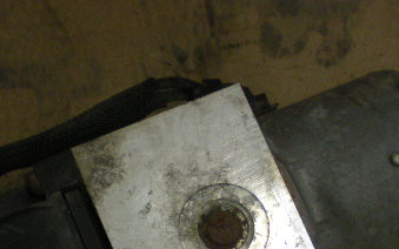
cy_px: 264
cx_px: 207
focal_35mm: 76
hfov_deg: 27.1
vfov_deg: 16.7
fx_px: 827
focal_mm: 6.3
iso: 200
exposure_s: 1/64.2
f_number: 3.1
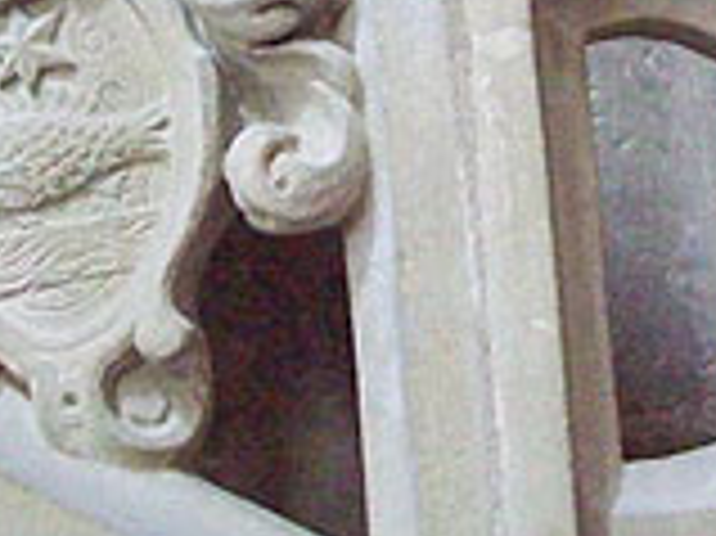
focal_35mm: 102
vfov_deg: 14.0
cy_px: -135
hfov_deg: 19.1
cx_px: 135
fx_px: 2108
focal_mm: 6
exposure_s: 1/8
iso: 995
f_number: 2.7
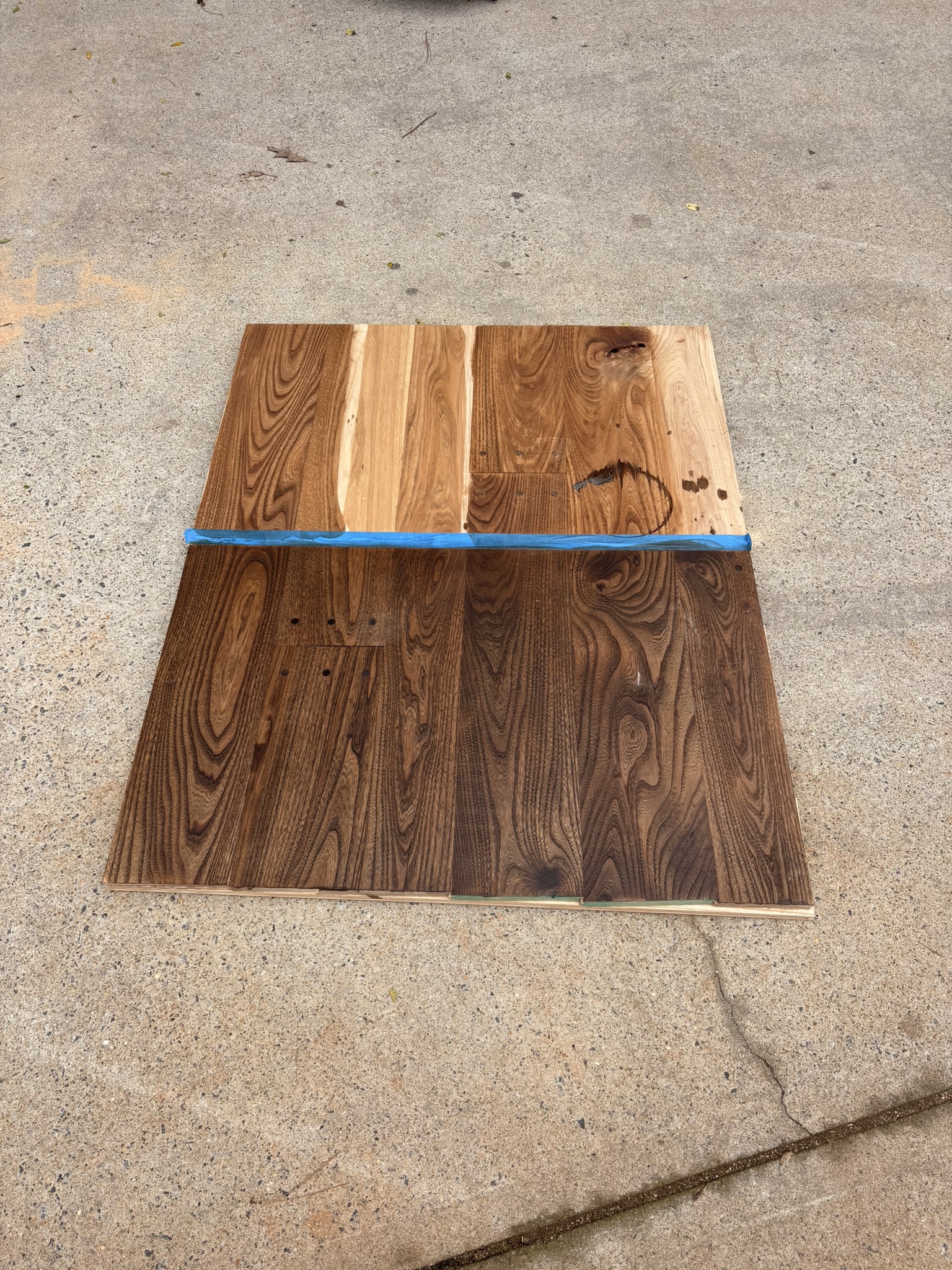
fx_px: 953
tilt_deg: -52.6
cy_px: 635
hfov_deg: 53.1
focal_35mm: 26
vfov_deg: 67.3
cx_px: 476
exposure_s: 1/987
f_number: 1.6
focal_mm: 5.96
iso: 50
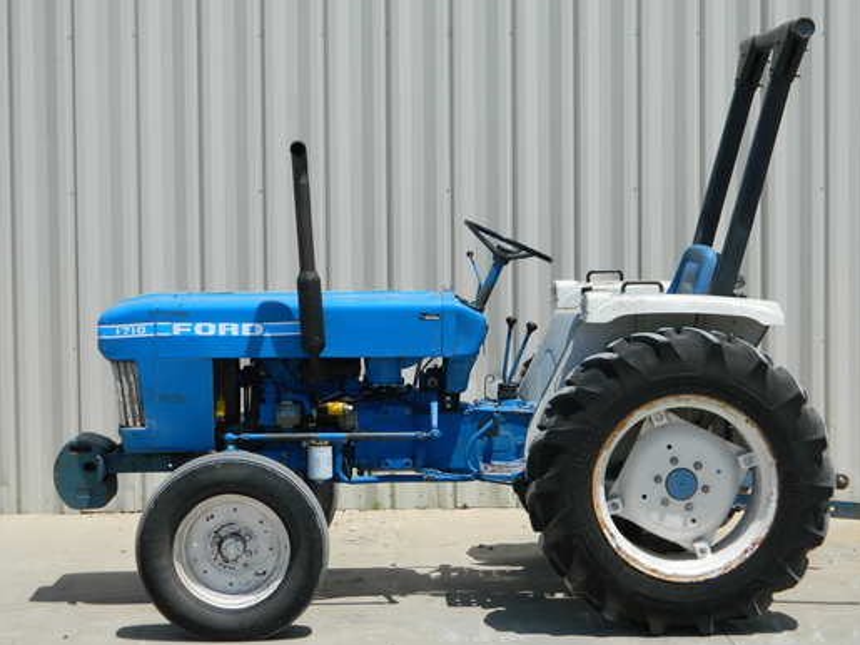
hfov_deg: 26.3
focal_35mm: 74
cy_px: 328
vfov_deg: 19.9
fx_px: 1838
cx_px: 453
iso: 80
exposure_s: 1/125
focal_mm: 12.6
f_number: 11.4
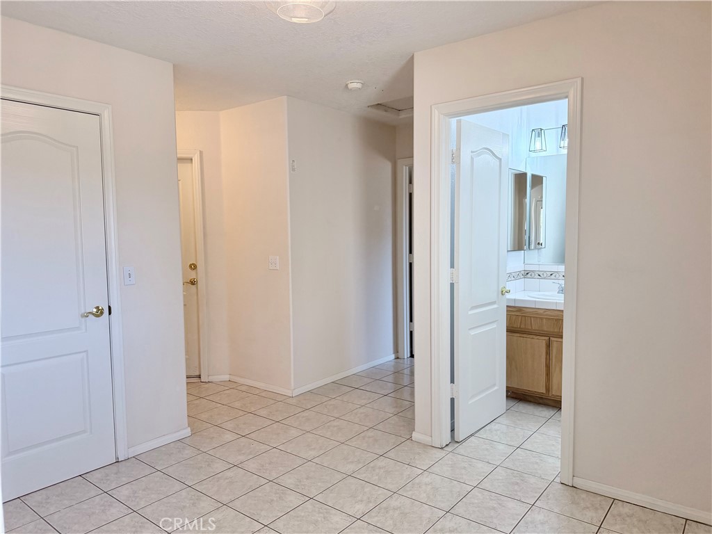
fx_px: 494
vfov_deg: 56.8
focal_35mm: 24
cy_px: 267
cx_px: 356
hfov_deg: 71.6
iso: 200
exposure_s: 1/206
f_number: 1.78
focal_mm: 6.76
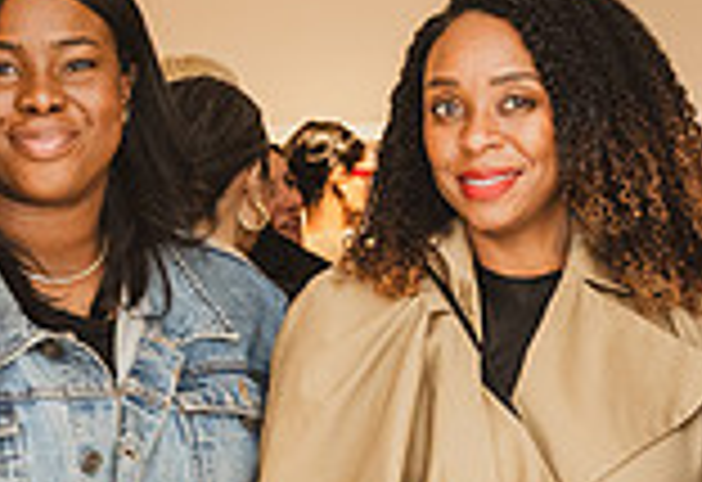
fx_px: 2617
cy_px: 526
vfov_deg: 10.4
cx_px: 532
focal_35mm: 133
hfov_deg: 15.2
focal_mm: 31
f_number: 4
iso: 1600
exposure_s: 1/160
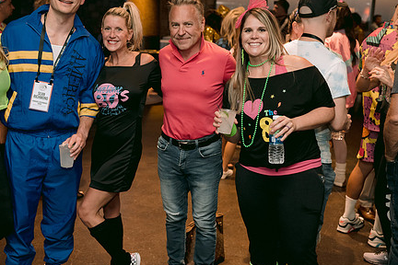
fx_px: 520
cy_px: 124
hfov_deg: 41.6
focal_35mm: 47
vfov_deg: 28.6
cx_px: 148
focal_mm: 35
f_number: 2.8
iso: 1600
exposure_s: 1/160
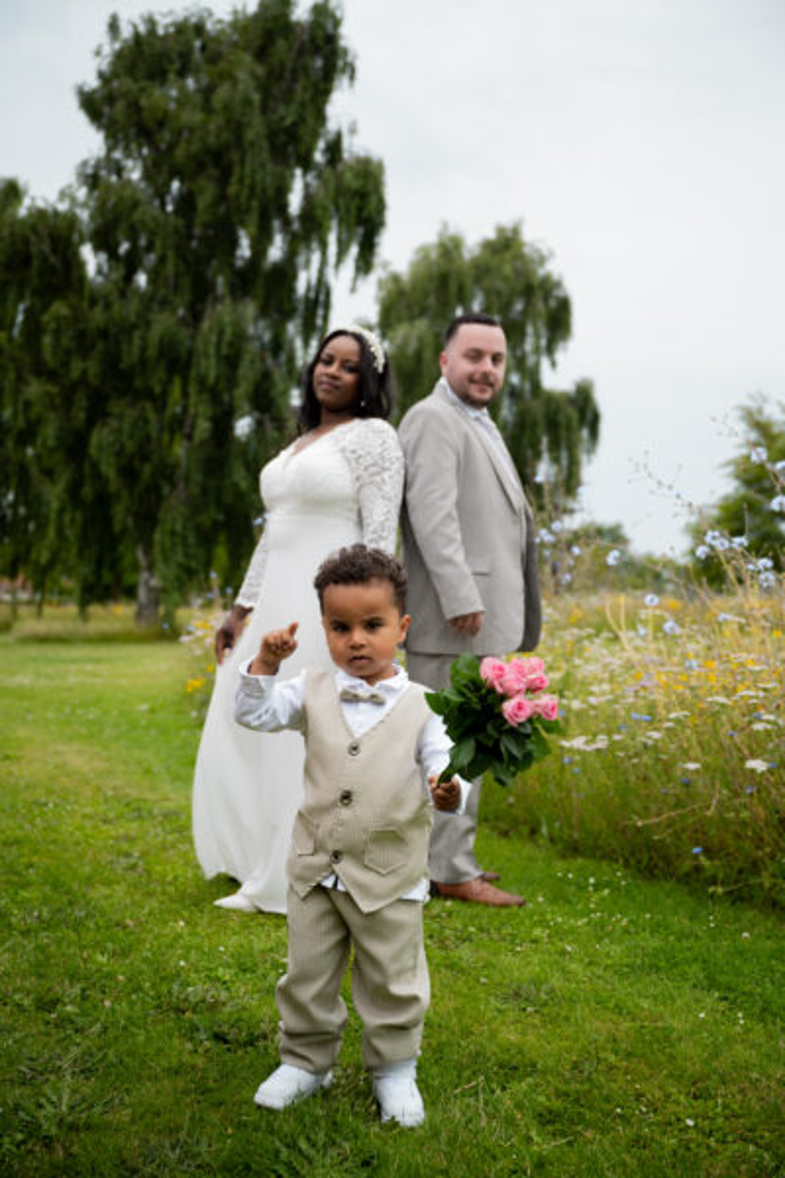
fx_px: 1243
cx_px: 392
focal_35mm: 38
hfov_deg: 35.1
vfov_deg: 50.7
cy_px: 589
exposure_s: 1/250
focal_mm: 38
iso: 64
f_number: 2.8
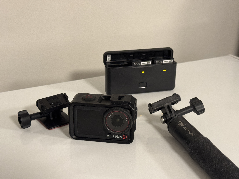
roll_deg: +0.9
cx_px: 120
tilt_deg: -23.9
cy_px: 90
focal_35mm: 48
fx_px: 331
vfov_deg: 30.3
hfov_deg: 39.7
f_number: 1.78
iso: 400
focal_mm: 6.76
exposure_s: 1/33
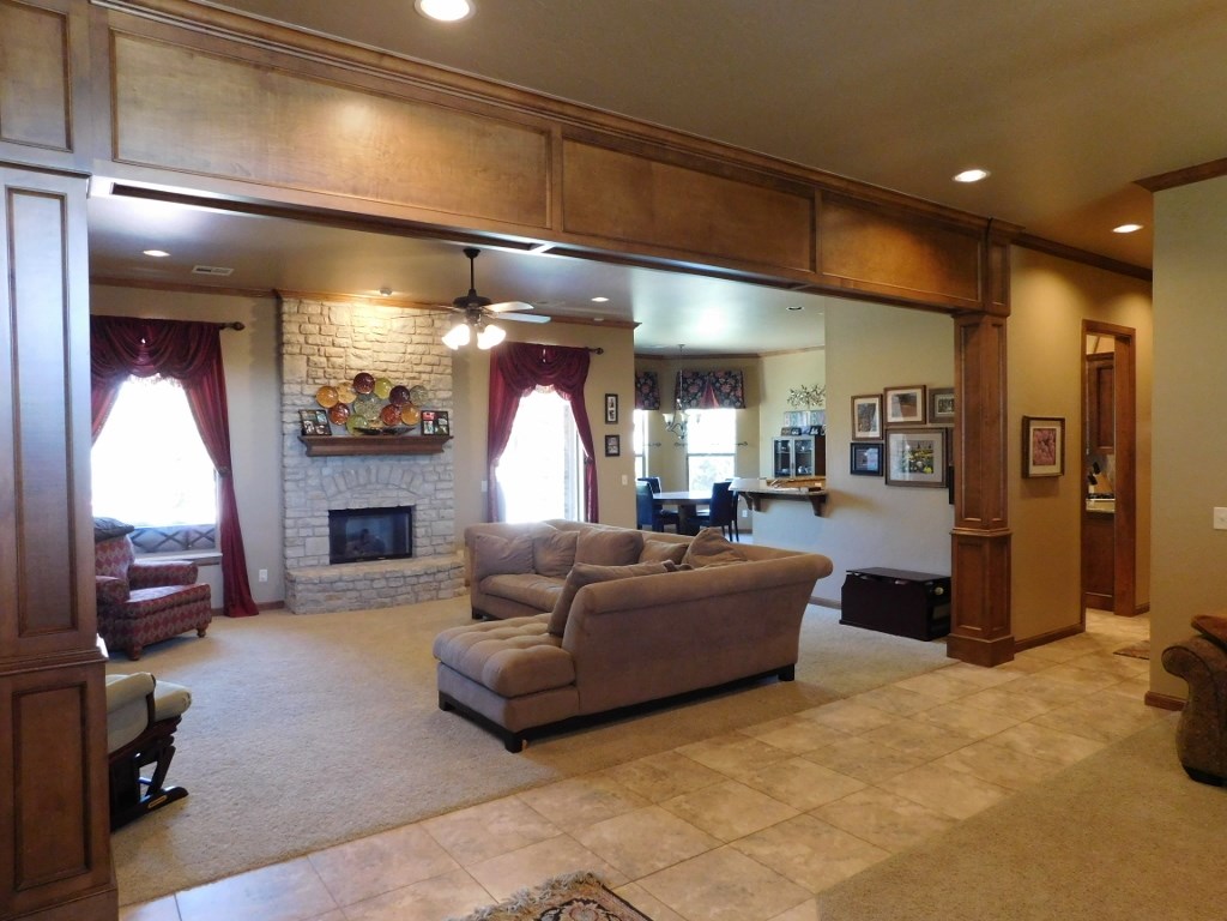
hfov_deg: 73.9
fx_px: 815
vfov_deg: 58.9
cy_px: 460
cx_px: 614
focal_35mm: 23
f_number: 3
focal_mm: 4
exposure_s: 1/30
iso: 400
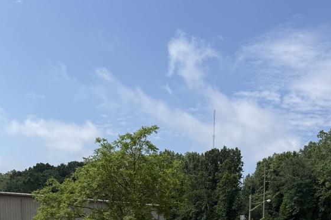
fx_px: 423
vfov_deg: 24.9
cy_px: 294
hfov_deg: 42.7
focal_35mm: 46
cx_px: 189
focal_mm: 6.76
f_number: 1.78
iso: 80
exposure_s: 1/4673
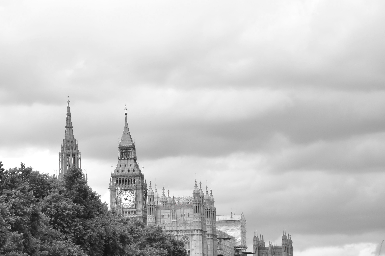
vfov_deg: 8.9
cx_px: 30
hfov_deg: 13.1
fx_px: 1657
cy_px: 91
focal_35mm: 155
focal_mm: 55
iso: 800
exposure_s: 1/1600
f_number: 5.6
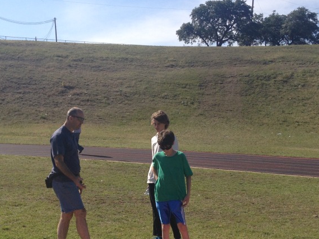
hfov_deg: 30.7
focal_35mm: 63
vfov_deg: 23.2
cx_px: 131
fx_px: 581
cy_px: 158
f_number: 2.4
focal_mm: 4.28
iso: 50
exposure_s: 1/1905
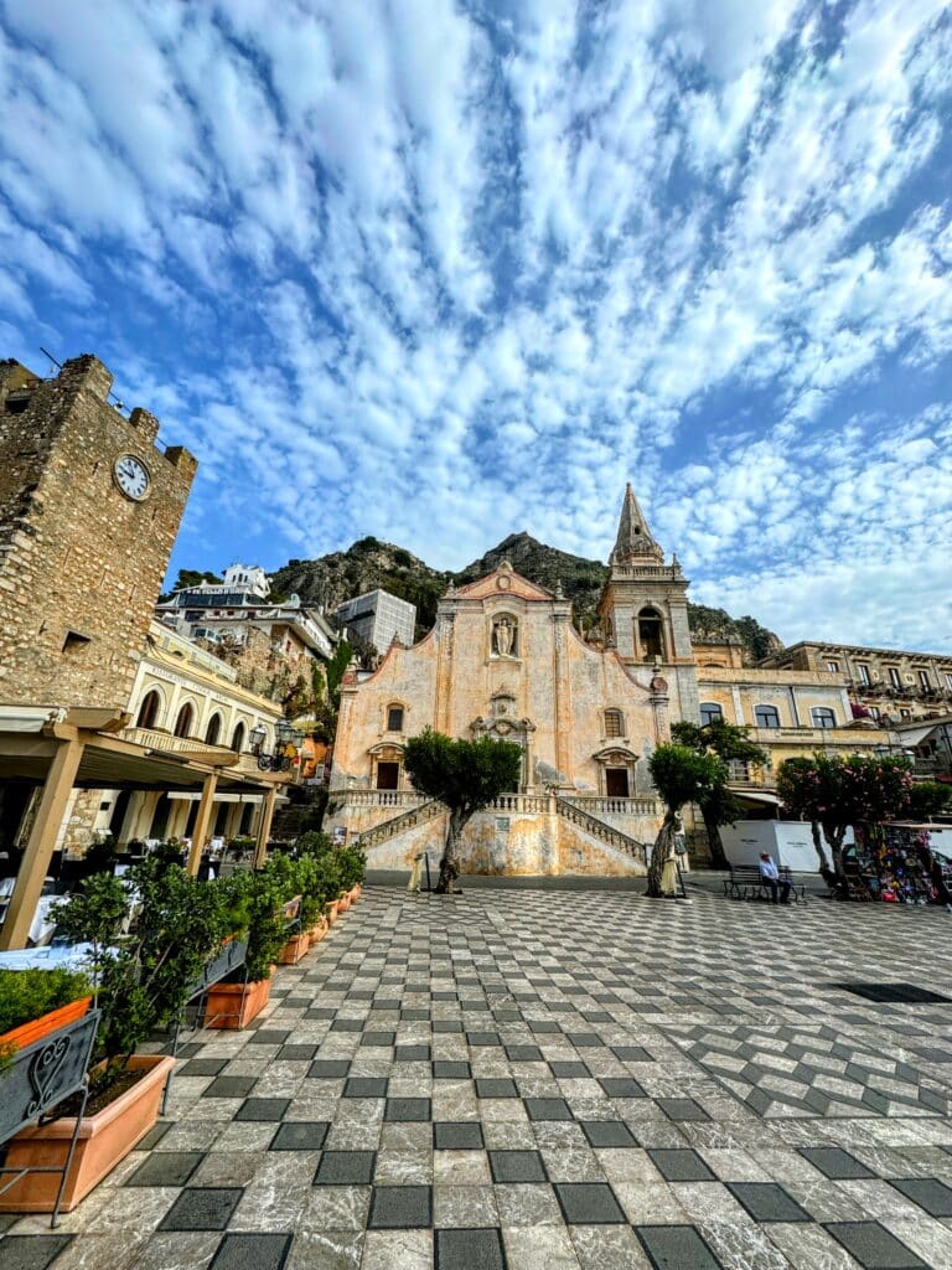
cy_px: 635
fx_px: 513
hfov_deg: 85.7
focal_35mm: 14
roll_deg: -1.8
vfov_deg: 102.1
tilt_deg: +21.7
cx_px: 476
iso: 50
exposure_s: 1/2674
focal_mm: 2.22
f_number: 2.2
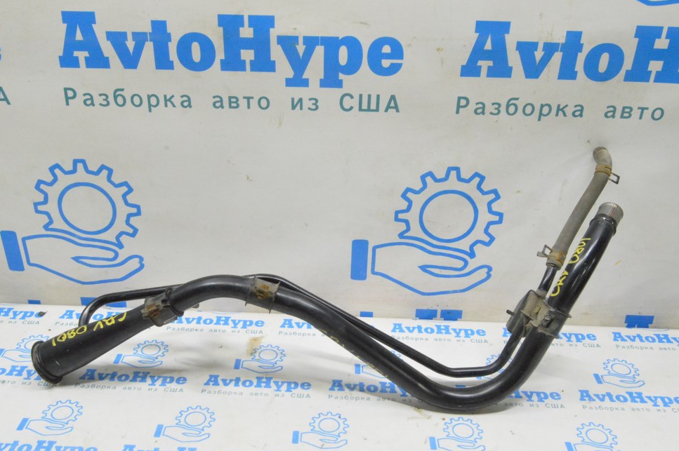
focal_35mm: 37
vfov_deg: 36.3
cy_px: 235
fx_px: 688
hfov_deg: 52.5
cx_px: 329
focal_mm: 23
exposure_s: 1/15
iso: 6400
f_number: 20
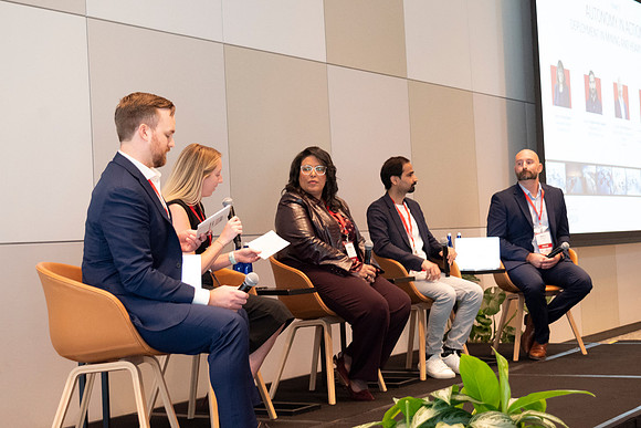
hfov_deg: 33.4
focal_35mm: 60
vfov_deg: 22.6
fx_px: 1069
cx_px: 320
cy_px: 214
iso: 3200
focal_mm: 40
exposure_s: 1/60
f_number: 5
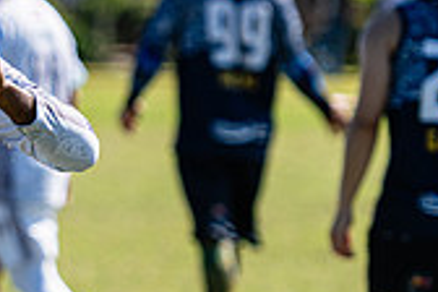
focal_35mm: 799
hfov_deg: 2.6
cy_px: 120
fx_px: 9720
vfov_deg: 1.7
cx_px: -229
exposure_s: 1/1600
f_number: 3.2
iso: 90
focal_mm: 155
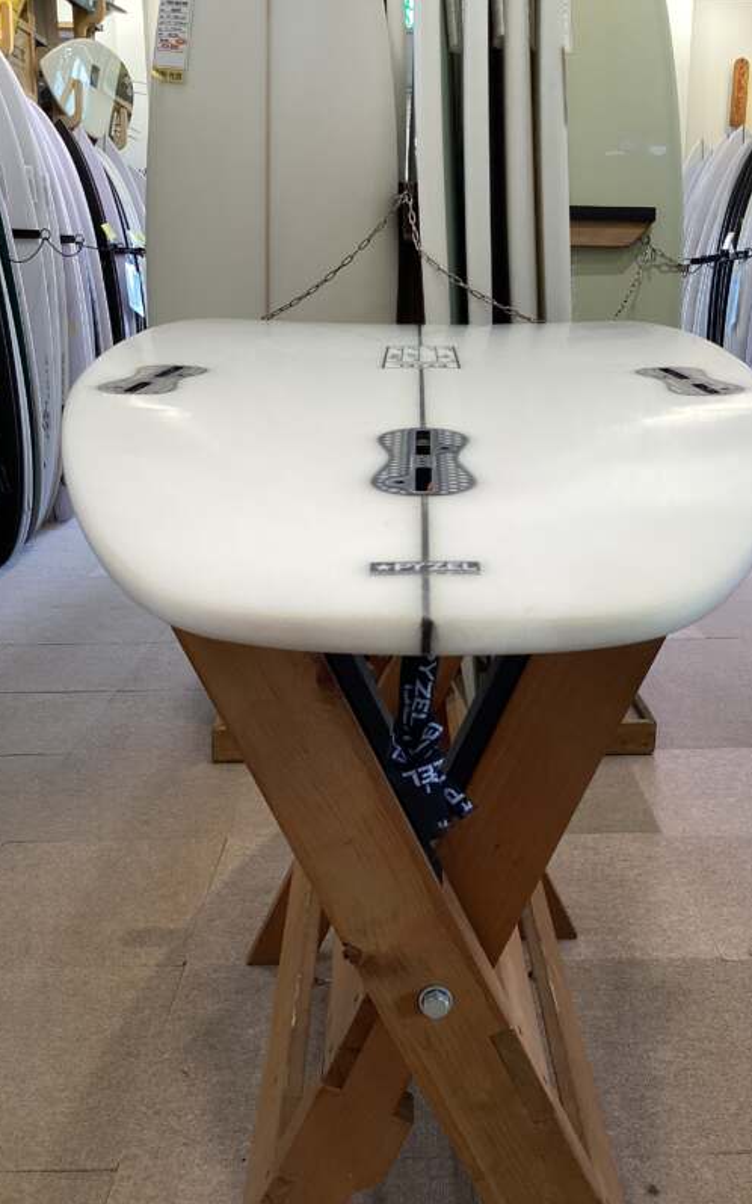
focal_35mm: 33
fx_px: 1082
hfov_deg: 38.2
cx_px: 442
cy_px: 603
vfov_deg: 58.1
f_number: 2.4
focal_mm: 3.3
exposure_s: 1/100
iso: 100
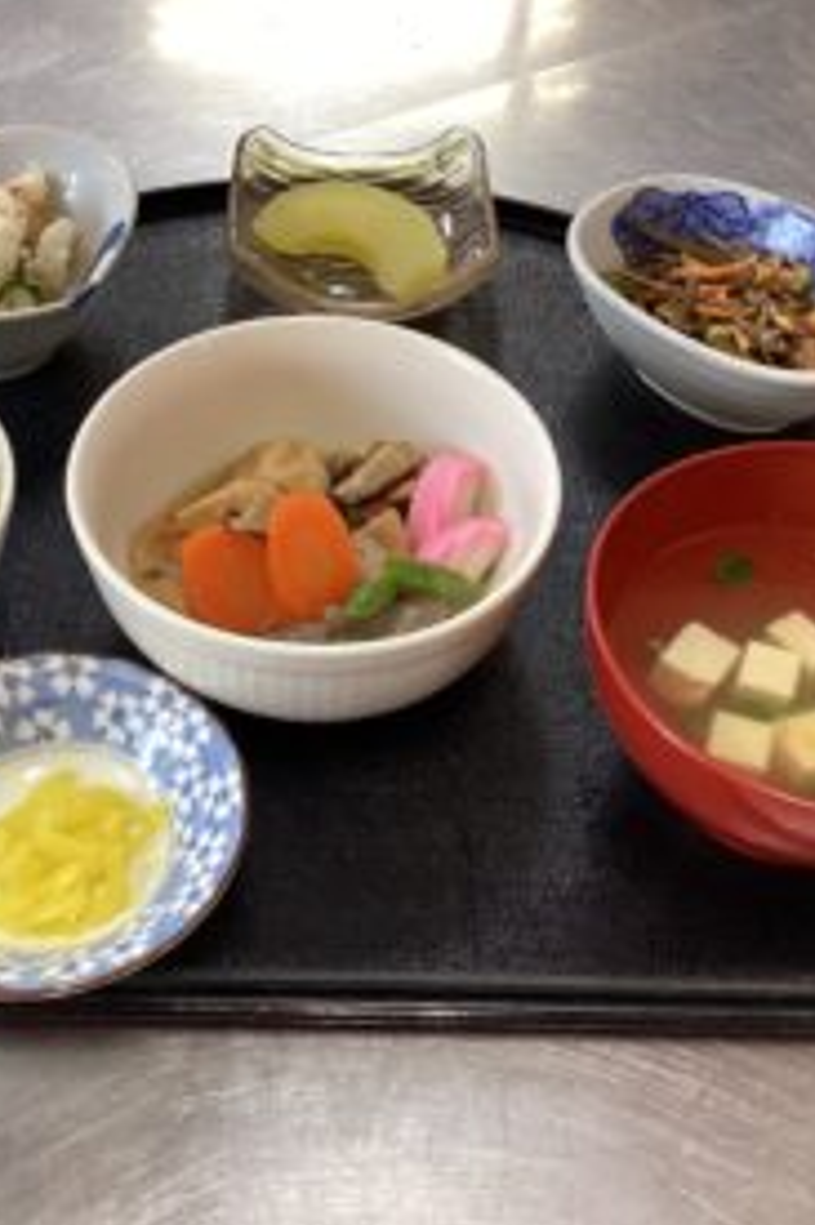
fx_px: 1496
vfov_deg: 44.5
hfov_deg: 30.3
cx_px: 305
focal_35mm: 44
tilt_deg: -48.0
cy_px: 604
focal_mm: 3.3
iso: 125
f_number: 2.4
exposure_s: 1/60
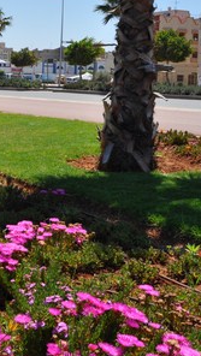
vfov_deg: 33.9
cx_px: -107
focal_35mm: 61
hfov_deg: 17.6
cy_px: 111
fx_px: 577
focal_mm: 18
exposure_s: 1/400
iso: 200
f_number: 10
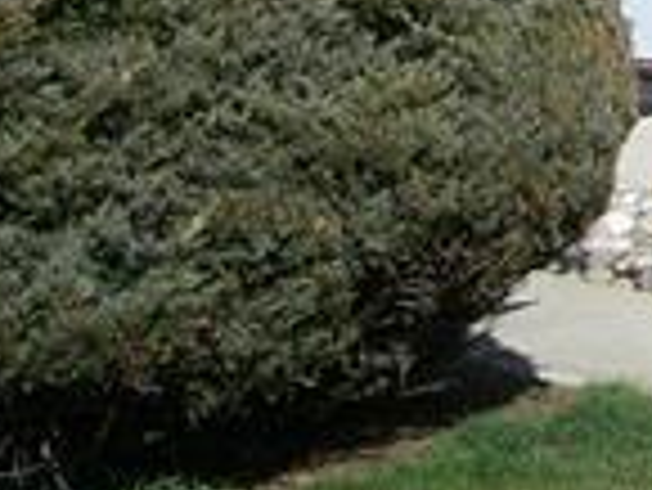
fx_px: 2903
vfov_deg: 9.5
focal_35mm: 154
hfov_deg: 11.9
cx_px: 1151
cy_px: -144
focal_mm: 6.3
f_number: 5.6
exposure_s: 1/500
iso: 80
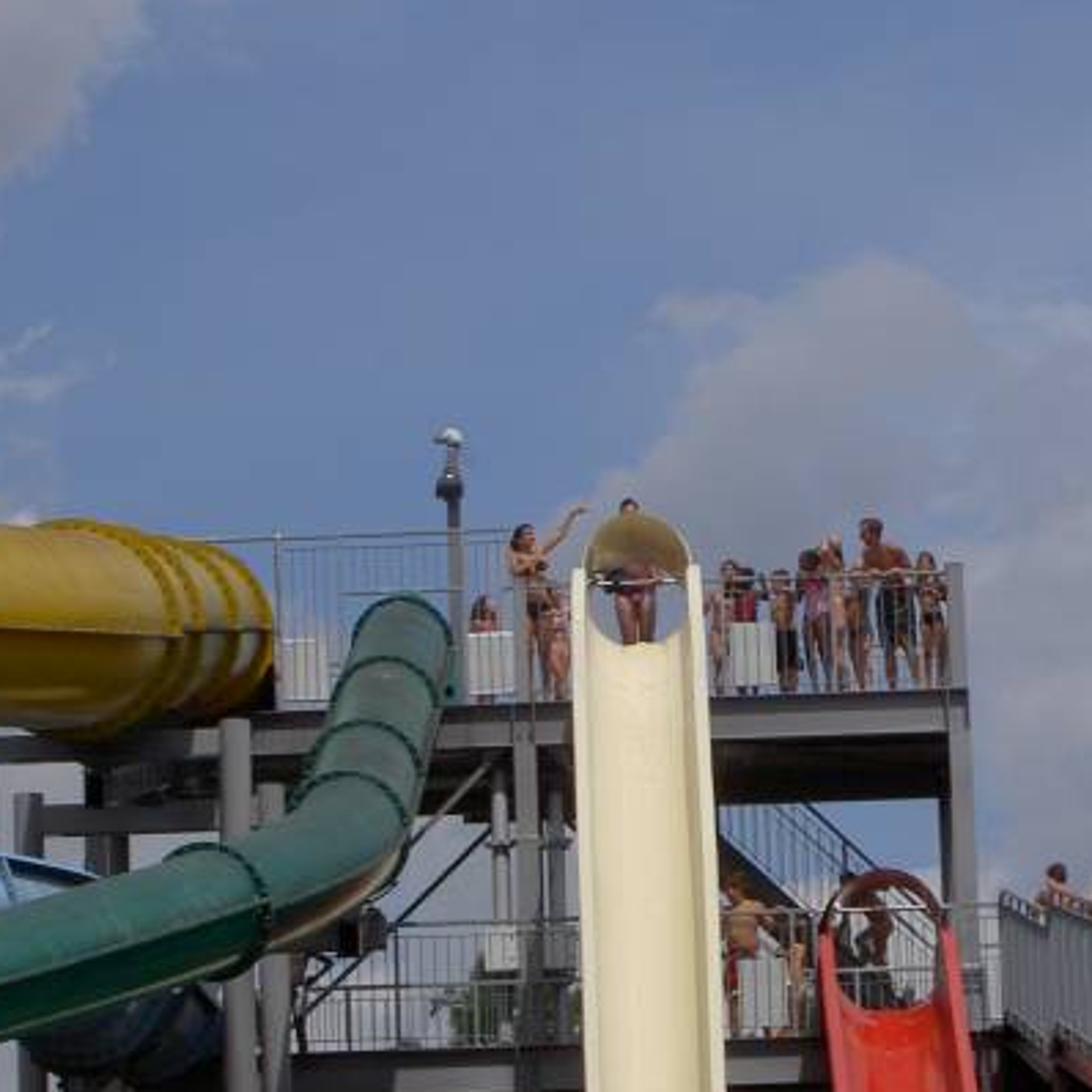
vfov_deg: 8.5
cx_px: 787
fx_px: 7352
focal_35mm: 206
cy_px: 414
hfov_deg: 8.5
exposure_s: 1/400
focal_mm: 24
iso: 100
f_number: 8.3
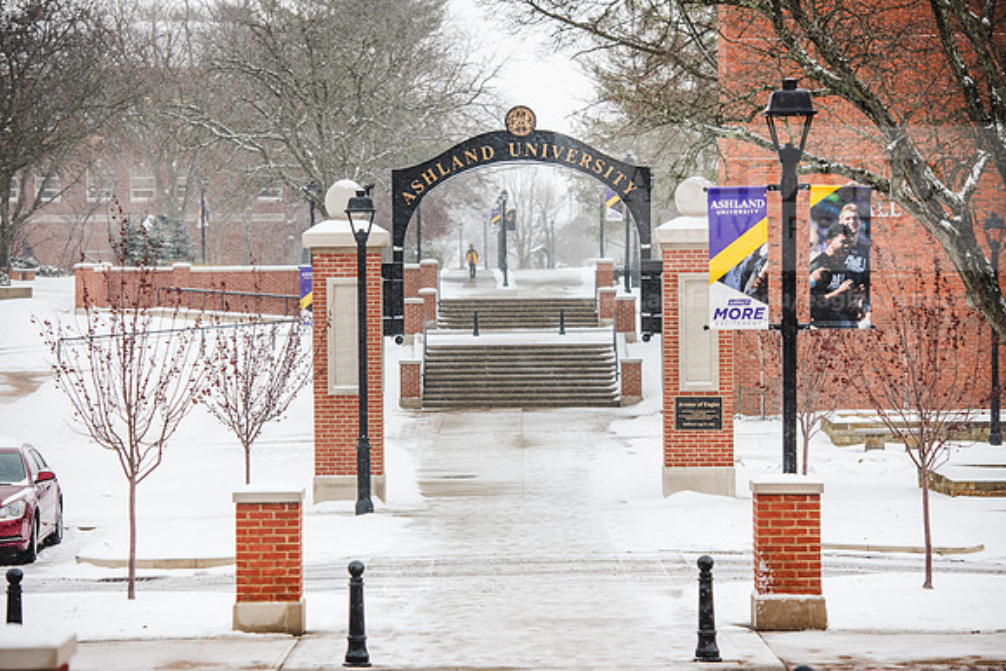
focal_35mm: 125
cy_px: 336
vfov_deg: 11.0
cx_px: 503
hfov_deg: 16.4
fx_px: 3494
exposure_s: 1/200
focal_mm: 125
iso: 320
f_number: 4.5
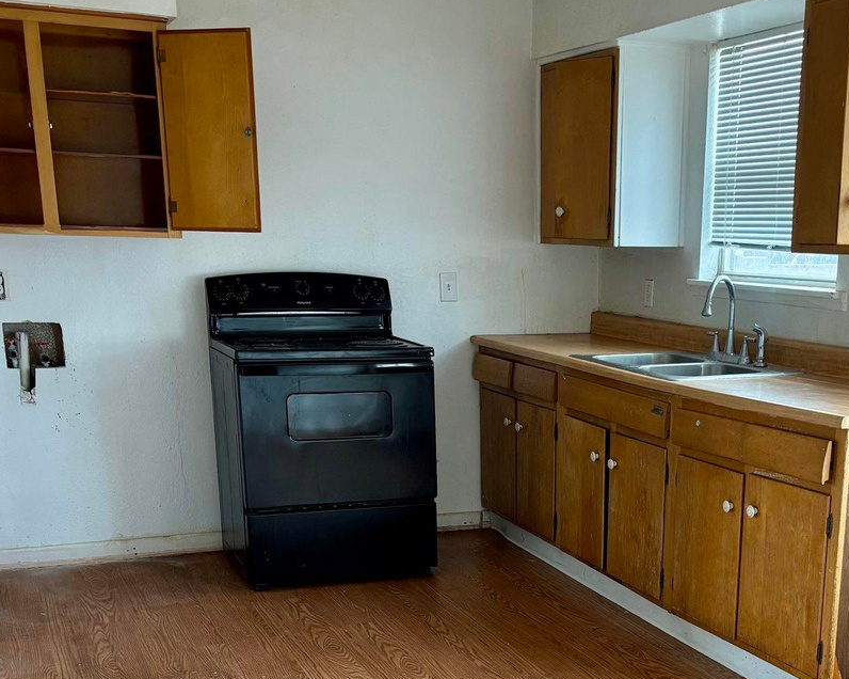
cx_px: 589
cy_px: 591
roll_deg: -2.3
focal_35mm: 49
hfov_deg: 37.5
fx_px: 1231
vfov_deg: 29.7
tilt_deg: -17.5
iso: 80
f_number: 1.6
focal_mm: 5.96
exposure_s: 1/120
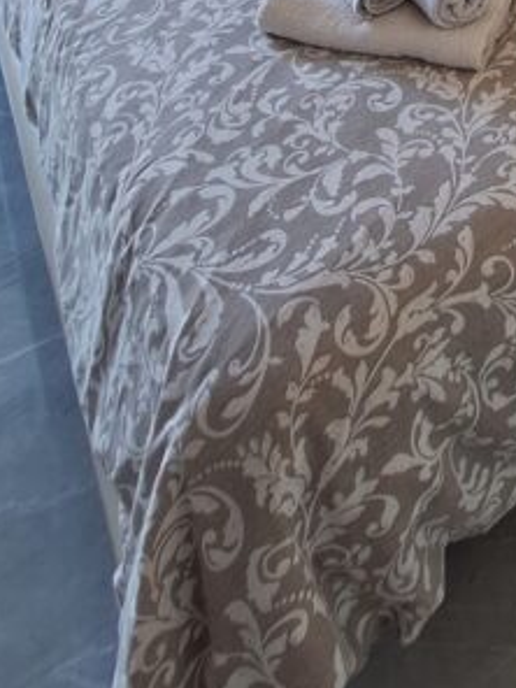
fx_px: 894
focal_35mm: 45
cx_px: 658
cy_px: -495
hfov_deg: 27.3
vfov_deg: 23.9
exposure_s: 1/50
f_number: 2.2
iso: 64
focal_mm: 1.74
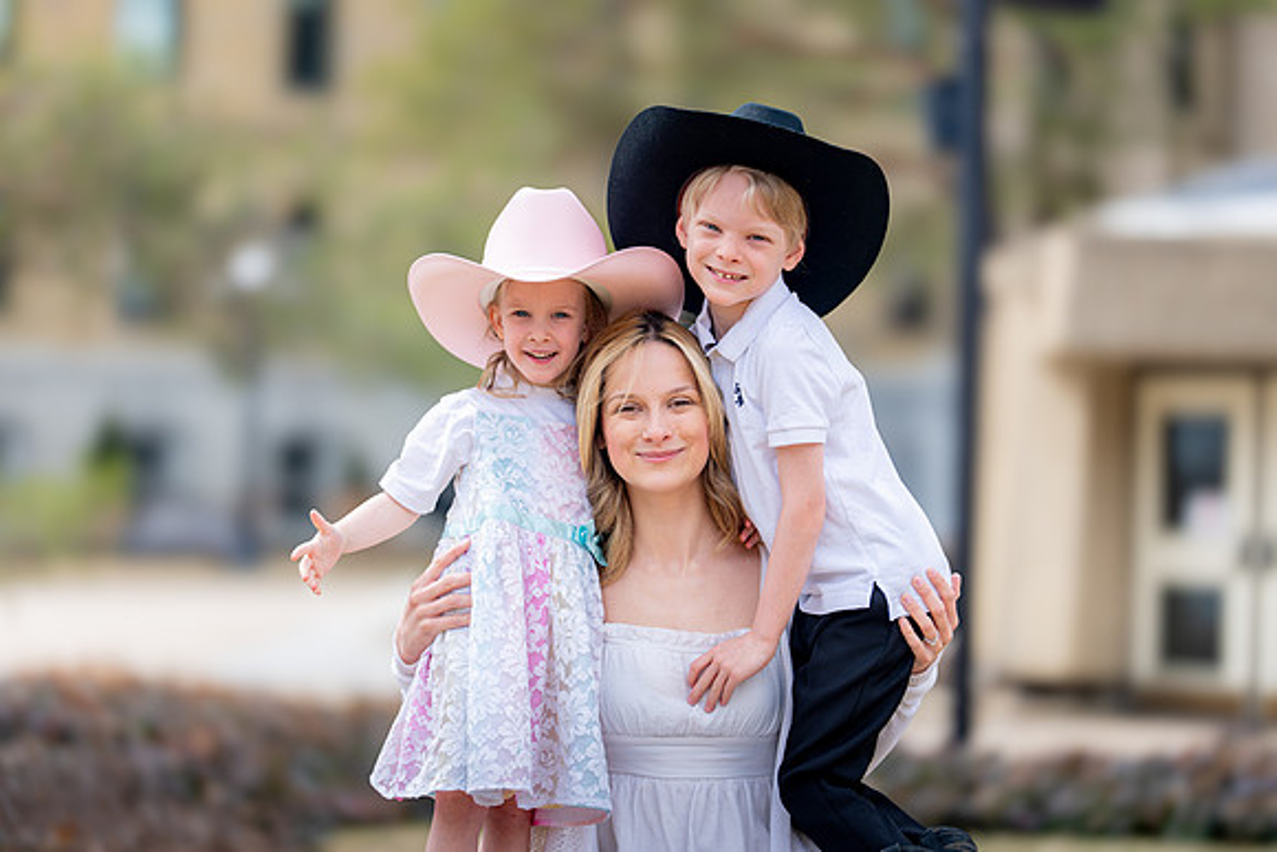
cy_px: 426
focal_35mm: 107
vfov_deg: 12.8
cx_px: 638
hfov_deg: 19.1
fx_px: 3796
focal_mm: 107
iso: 100
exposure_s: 1/2500
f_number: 2
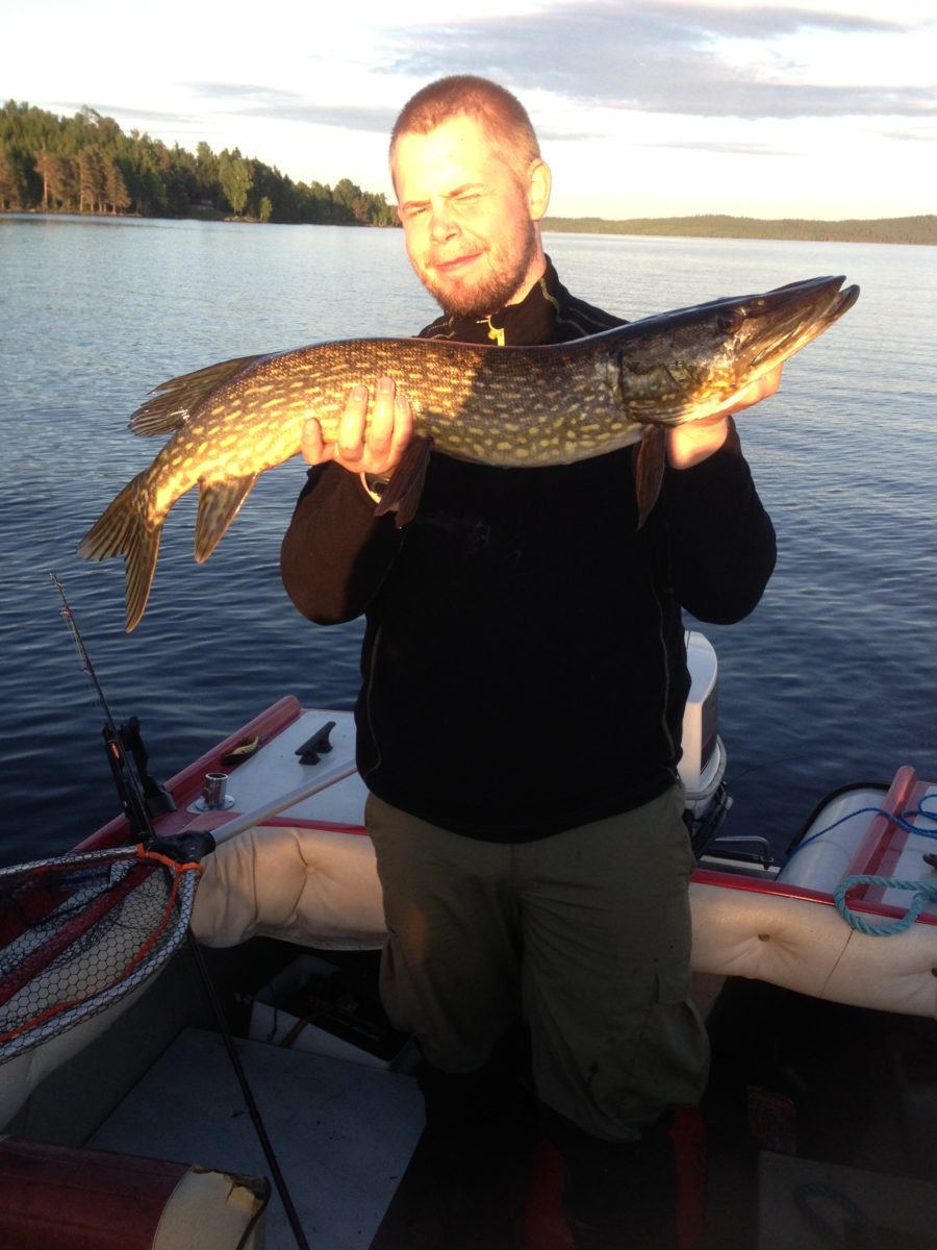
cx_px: 468
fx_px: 1191
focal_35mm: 33
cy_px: 625
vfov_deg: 55.4
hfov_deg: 42.9
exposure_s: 1/507
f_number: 2.4
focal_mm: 4.13
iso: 80
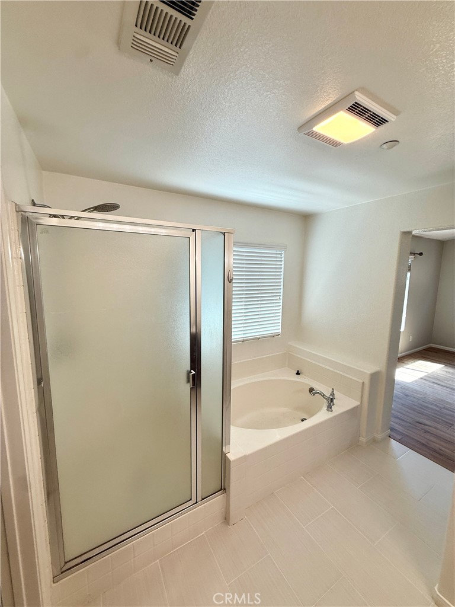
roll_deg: -2.0
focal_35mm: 14
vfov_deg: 102.1
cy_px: 304
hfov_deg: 85.7
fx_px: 245
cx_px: 228
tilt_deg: -6.1
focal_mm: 2.22
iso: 50
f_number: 2.2
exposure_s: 1/120
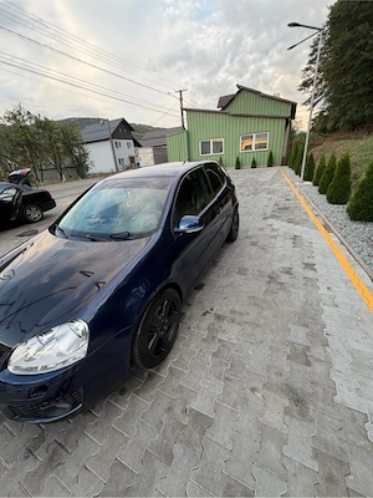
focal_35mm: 14
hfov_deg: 85.7
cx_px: 186
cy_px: 249
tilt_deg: -21.9
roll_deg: +6.5
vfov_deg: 102.1
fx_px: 201
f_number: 2.2
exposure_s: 1/121
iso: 64
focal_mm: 2.22
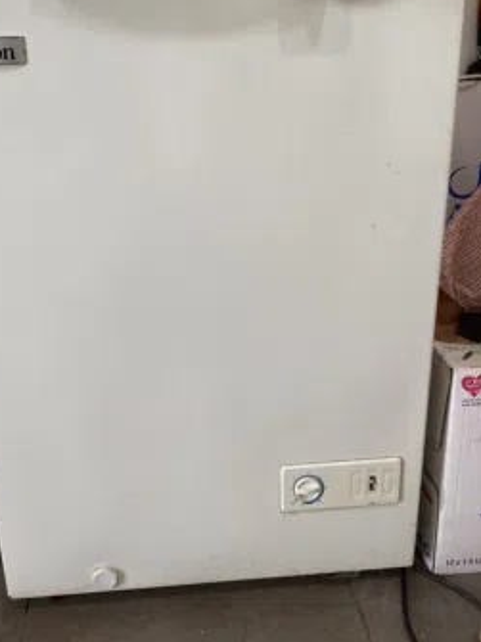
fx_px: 686
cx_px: 197
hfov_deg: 38.5
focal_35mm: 37
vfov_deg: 50.1
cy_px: 291
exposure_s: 1/60
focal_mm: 3.3
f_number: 2.4
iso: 64
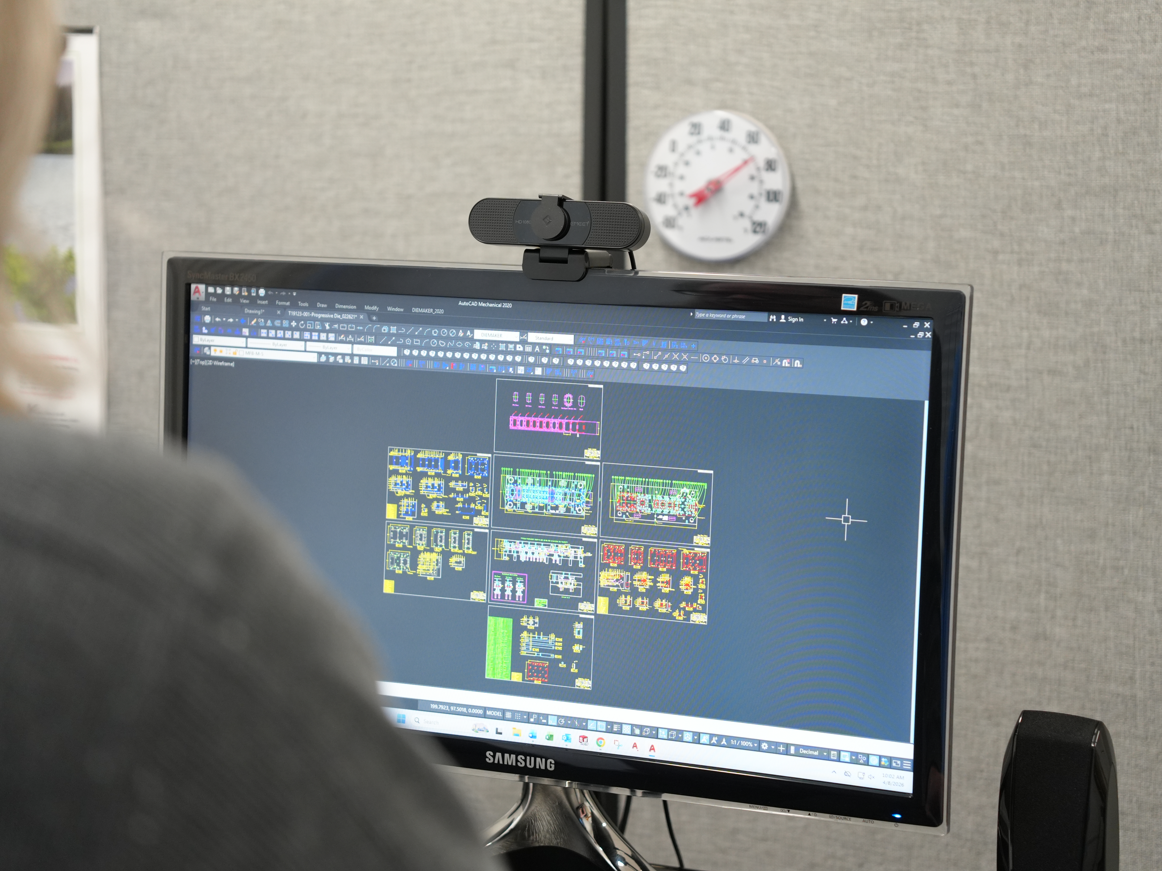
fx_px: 2182
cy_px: 436
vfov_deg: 22.6
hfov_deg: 29.8
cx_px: 606
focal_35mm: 65
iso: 640
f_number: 1.8
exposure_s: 1/200
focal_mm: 40
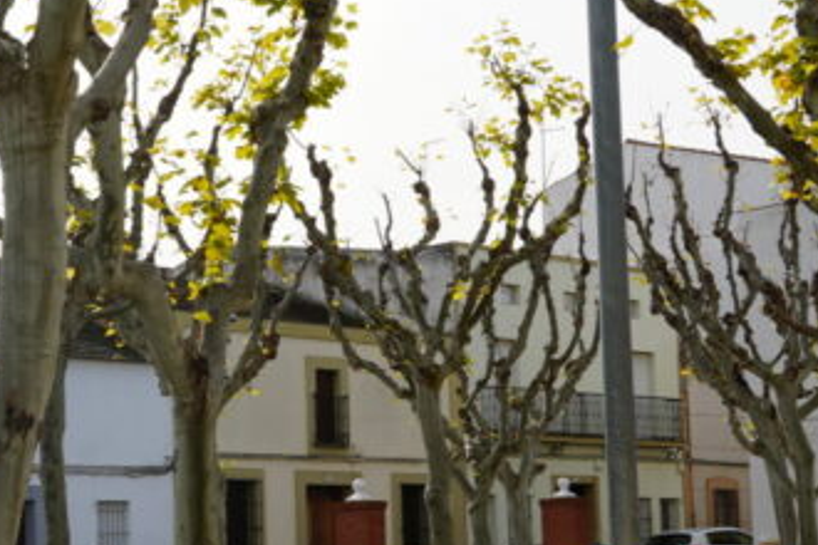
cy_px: 393
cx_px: 243
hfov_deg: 23.2
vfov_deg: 15.7
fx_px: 1977
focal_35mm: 87
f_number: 10
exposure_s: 1/160
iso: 100
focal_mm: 28
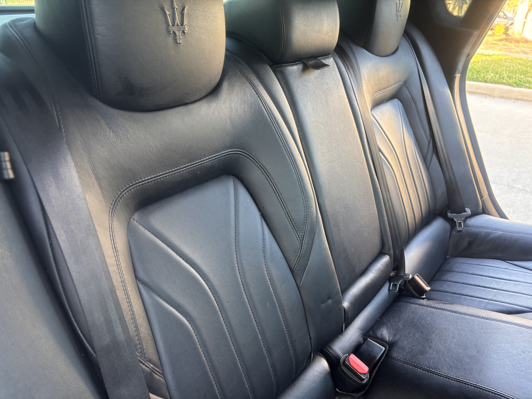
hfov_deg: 67.3
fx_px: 400
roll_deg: -3.5
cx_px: 266
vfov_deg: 53.1
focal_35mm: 26
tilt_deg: -25.2
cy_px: 200
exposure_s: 1/60
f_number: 1.6
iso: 160
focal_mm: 5.96
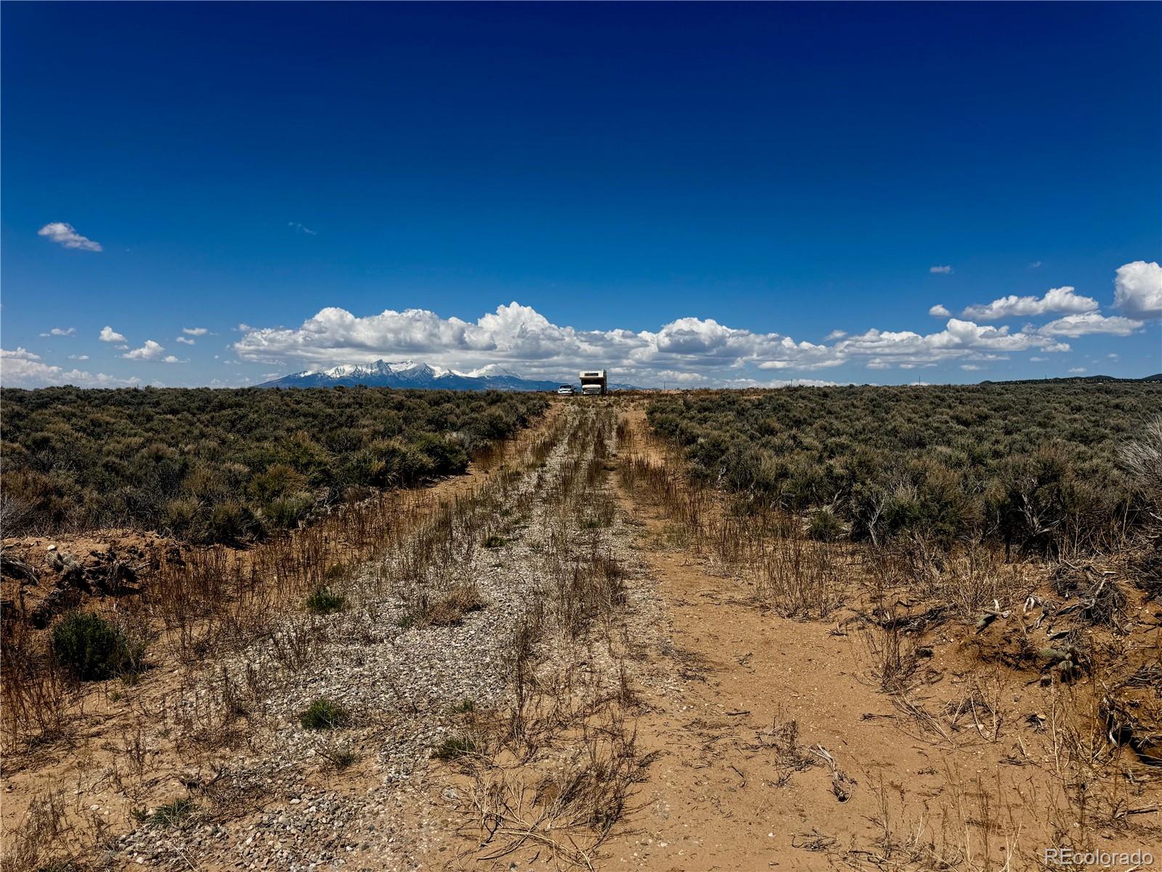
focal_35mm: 24
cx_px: 581
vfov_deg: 56.8
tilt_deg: -2.4
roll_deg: -1.4
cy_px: 436
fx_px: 806
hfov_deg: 71.6
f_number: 1.78
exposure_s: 1/9009
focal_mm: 6.76
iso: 80
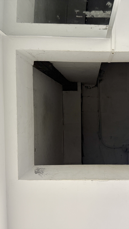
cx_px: 85
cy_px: 115
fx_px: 213
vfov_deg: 56.6
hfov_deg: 33.4
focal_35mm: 35
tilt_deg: +86.6
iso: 250
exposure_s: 1/60
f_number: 1.78
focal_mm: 6.76
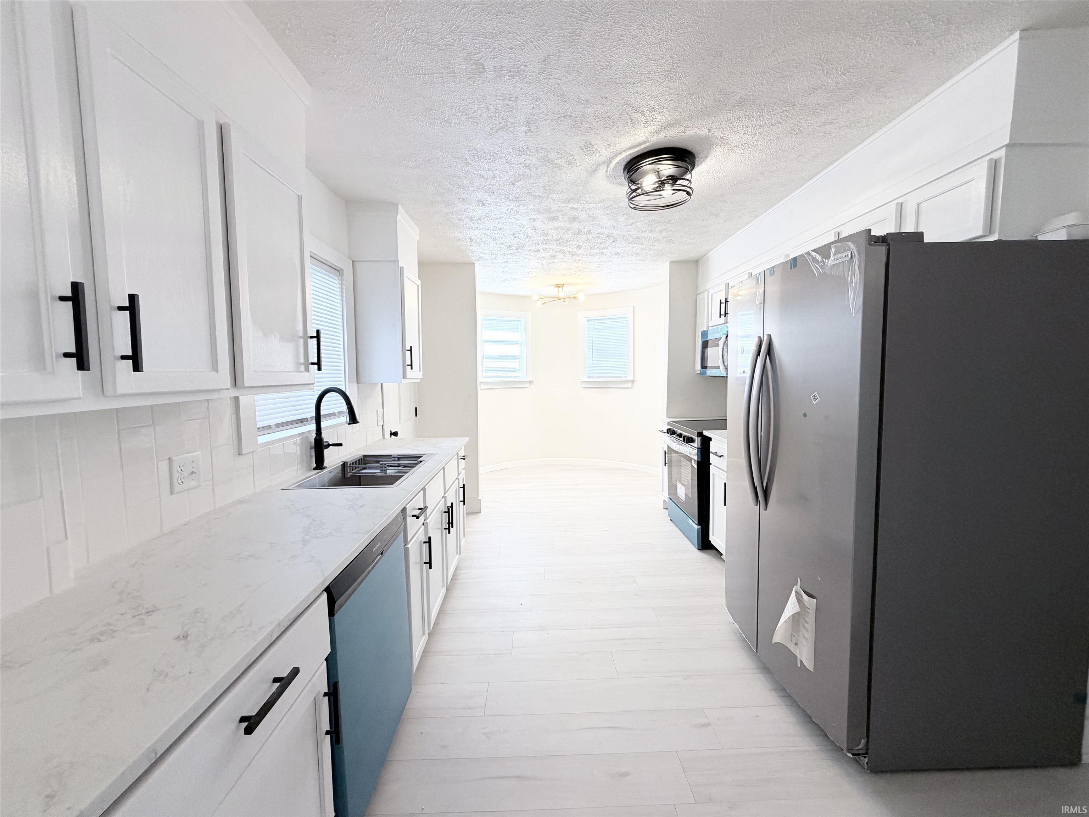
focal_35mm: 14
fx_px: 440
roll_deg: +1.9
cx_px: 544
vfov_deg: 85.7
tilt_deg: -4.7
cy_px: 408
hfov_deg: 102.1
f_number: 2.2
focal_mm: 2.22
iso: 160
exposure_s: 1/120
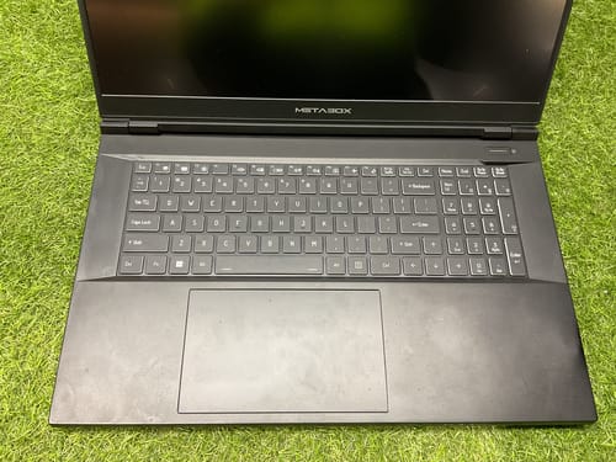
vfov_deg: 48.2
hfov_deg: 61.7
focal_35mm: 29
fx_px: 516
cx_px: 308
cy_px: 231
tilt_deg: -66.0
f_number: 1.8
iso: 125
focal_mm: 3
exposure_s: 1/60
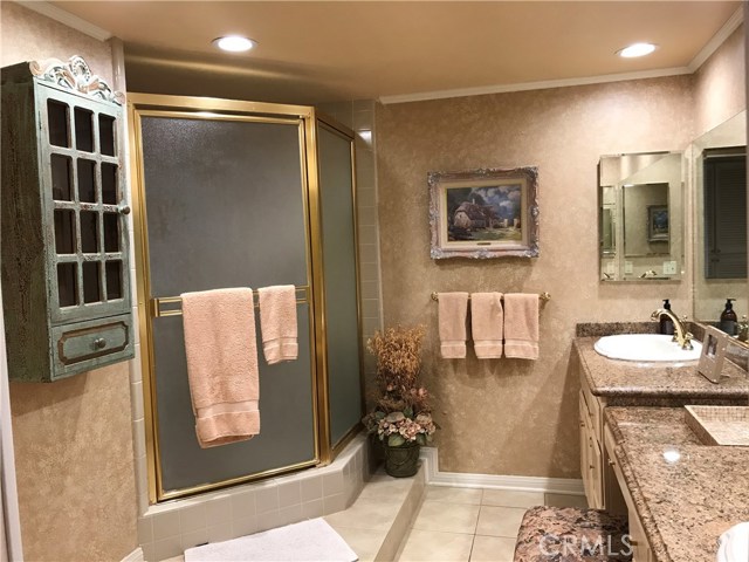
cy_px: 281
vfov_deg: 49.7
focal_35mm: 28
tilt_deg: -3.9
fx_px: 606
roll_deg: +1.5
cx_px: 374
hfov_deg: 63.4
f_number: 1.8
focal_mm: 3.99
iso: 32
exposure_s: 1/30
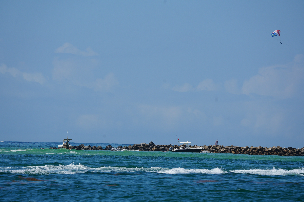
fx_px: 3200
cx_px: 152
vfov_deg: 3.6
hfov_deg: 5.4
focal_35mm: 379
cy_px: 101
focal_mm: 379
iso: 100
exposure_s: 1/500
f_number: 8
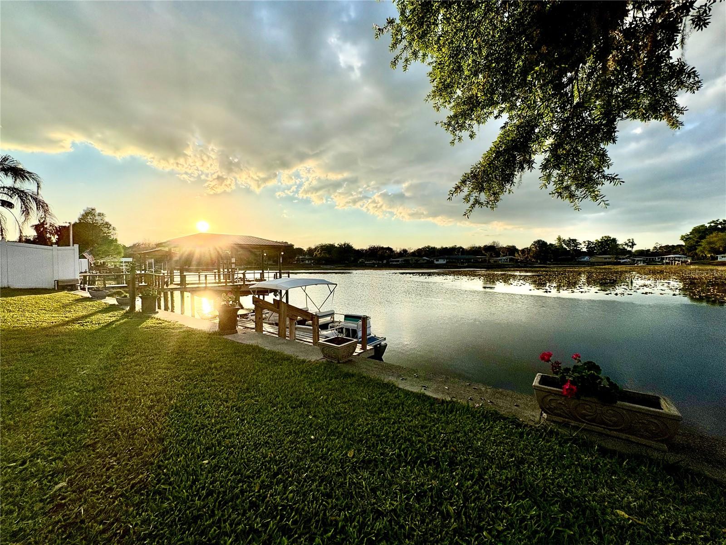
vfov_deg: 85.7
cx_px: 363
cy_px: 272
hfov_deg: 102.1
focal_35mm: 14
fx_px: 294
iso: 40
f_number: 2.2
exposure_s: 1/2674
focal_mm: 2.22
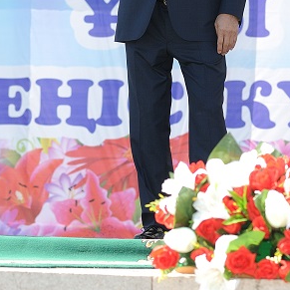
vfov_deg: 5.7
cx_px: 106
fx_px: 2900
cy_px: -40
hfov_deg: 5.7
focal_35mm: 306
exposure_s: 1/640
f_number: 3.5
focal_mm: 70
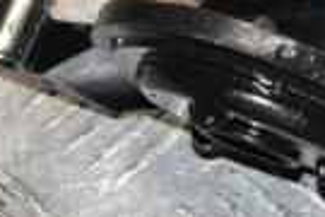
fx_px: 3006
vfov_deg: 4.1
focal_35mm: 333
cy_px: -154
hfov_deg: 6.1
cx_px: 494
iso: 800
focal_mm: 50
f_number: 9
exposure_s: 1/200
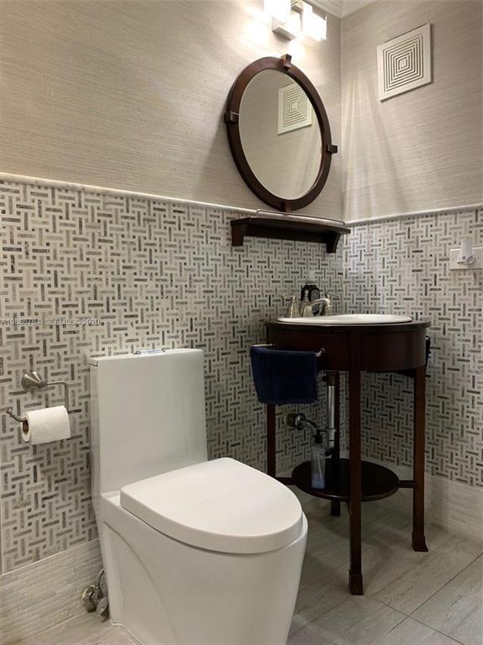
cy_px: 322
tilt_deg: -1.2
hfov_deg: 53.1
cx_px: 242
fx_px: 484
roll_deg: +0.8
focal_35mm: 26
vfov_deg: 67.3
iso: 125
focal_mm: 4.25
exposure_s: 1/60
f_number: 1.8
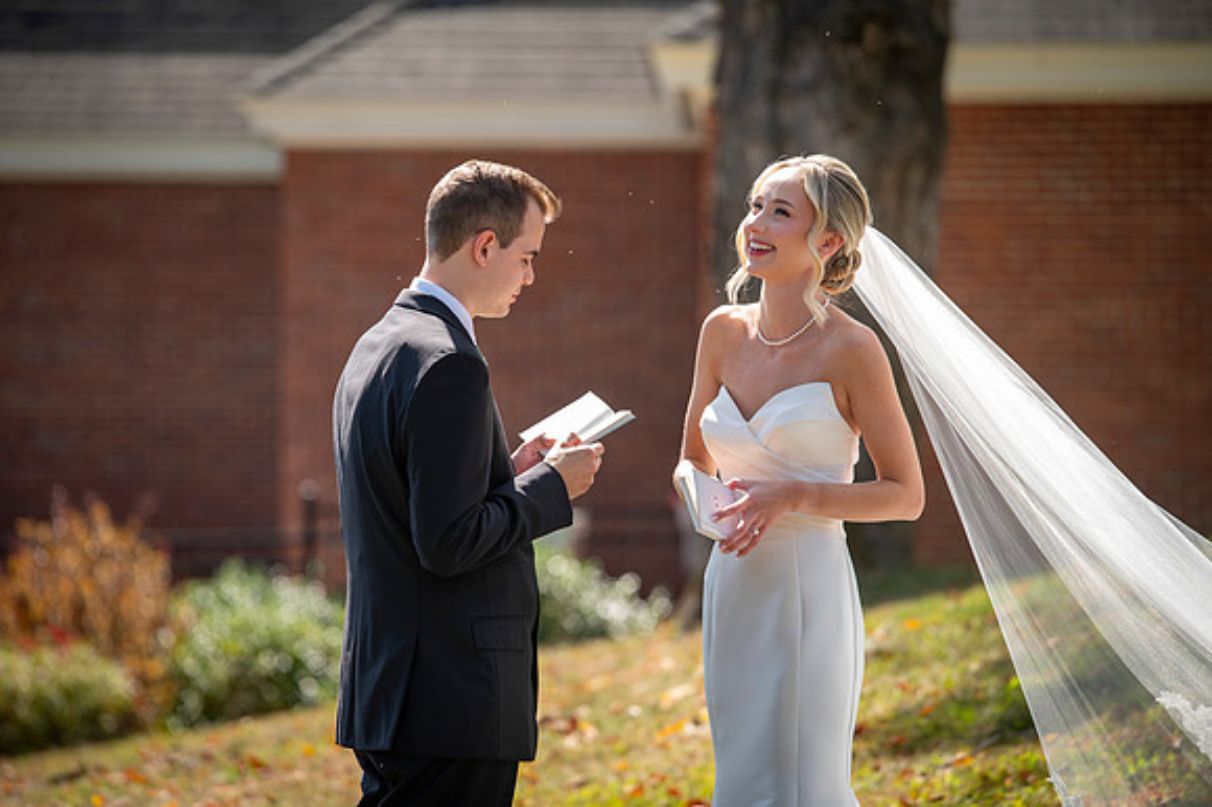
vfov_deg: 6.8
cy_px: 404
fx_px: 6804
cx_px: 606
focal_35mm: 202
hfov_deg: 10.2
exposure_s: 1/250
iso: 50
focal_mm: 200
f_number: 4
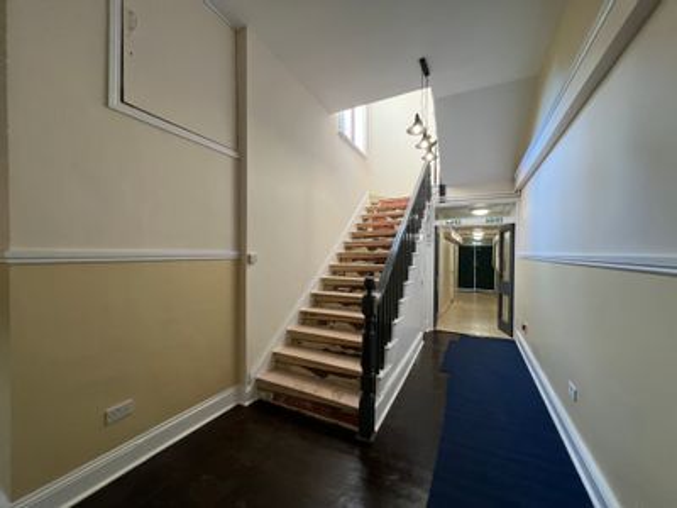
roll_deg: -1.1
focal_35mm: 13
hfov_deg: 106.2
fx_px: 254
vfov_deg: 89.9
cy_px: 254
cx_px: 338
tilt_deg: +0.8
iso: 200
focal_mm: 1.57
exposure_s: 1/100
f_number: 1.8
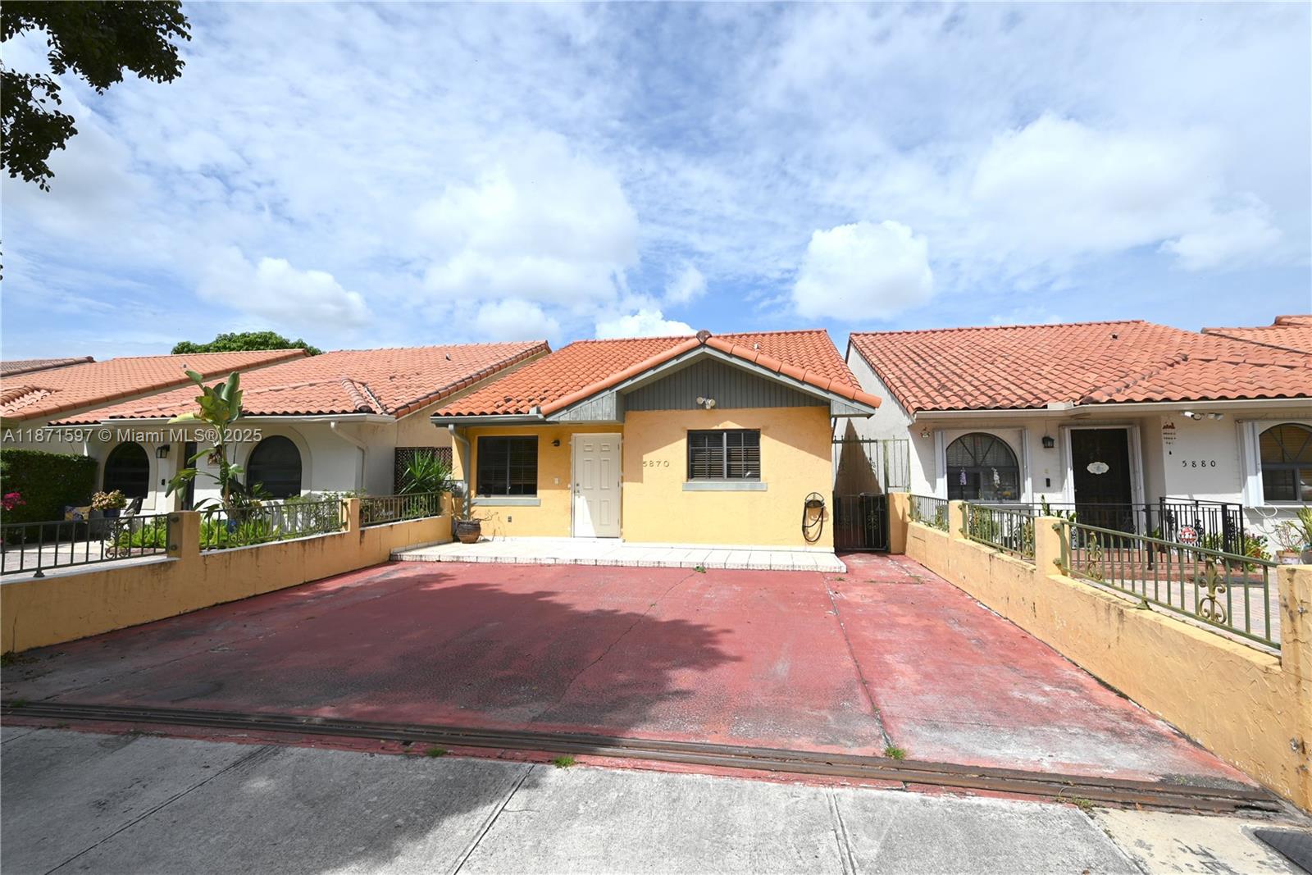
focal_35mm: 16
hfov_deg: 96.7
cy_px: 438
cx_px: 656
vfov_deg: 73.8
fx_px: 583
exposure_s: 1/500
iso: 100
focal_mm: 16
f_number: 8
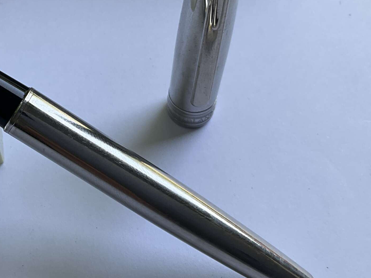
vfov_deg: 27.5
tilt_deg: -57.8
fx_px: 568
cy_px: 109
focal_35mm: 53
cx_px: 78
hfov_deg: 35.1
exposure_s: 1/122
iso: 20
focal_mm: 3
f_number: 1.8
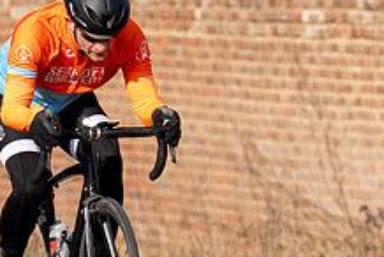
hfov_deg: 2.6
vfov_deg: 1.8
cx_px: 98
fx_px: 8331
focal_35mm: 780
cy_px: 83
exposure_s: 1/800
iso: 100
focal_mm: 191
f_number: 4
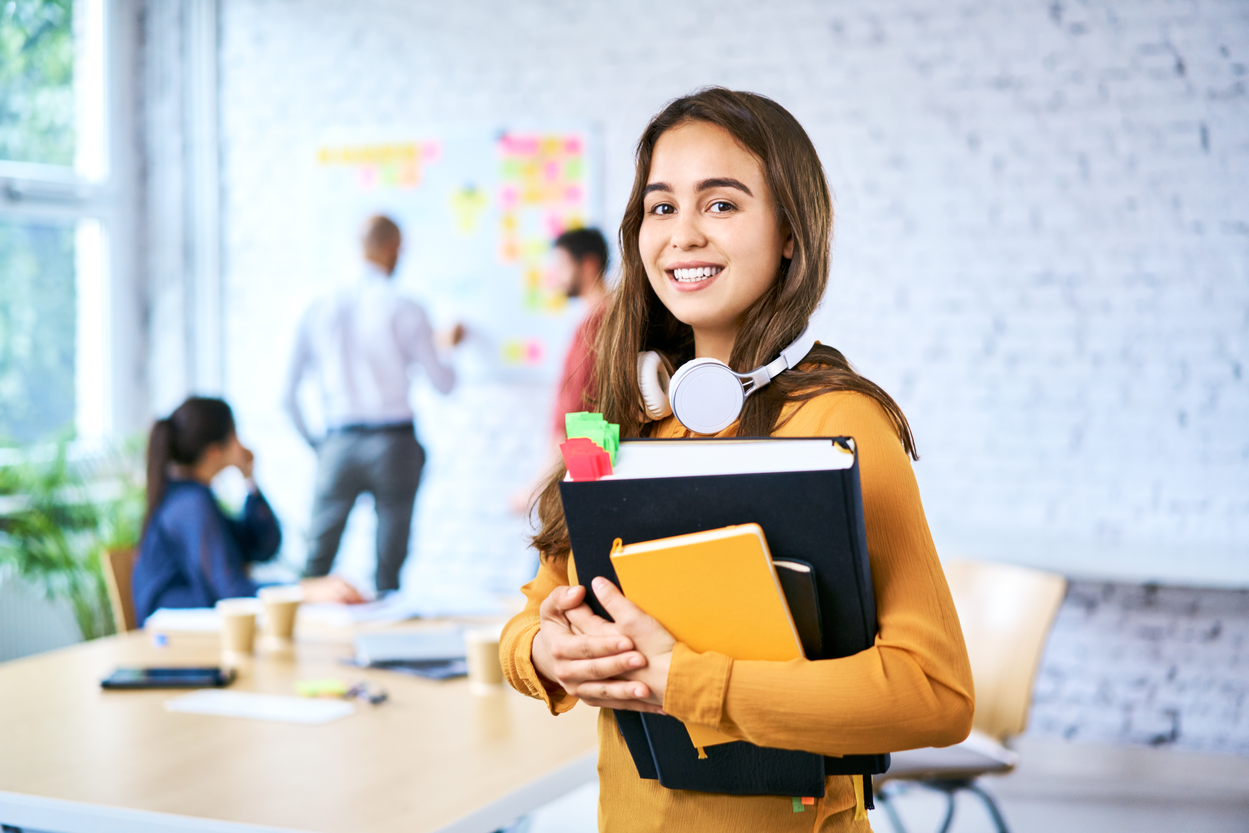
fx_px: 1908
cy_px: 416
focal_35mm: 55
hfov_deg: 36.2
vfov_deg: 24.6
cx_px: 624
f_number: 2
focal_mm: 55
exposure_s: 1/320
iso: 640
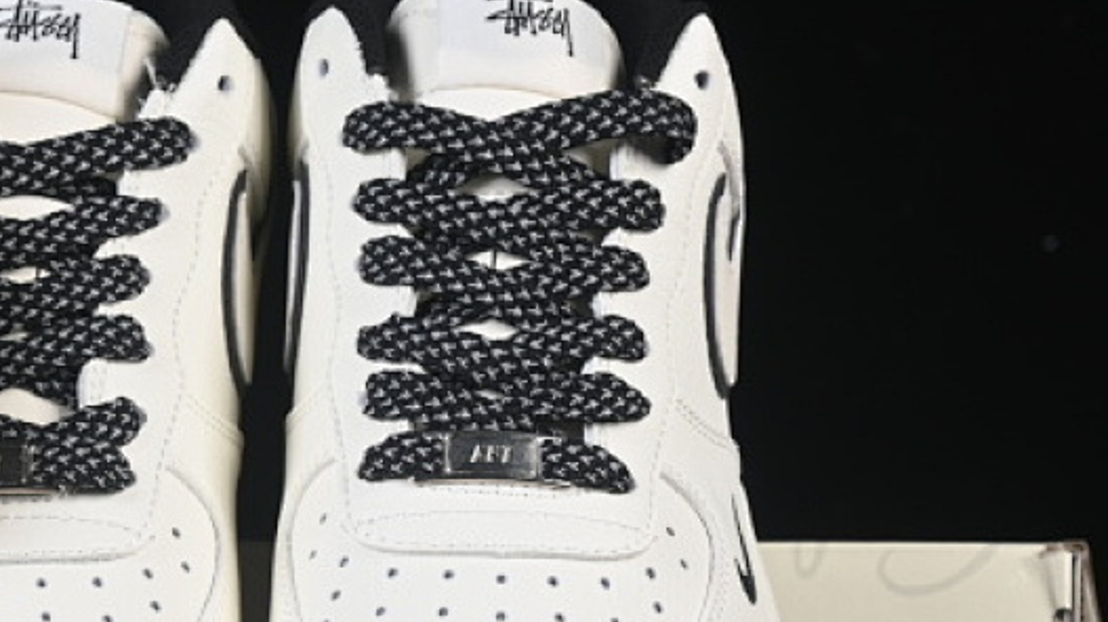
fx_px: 4728
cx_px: 278
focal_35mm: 161
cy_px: 580
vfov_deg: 7.5
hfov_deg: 13.3
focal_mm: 50
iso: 160
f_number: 8
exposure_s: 1/80
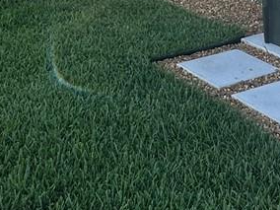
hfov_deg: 23.5
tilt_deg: +0.9
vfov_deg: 16.7
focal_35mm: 79
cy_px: -118
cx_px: 294
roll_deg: -3.0
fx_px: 639
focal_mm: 2.22
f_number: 2.2
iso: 40
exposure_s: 1/498
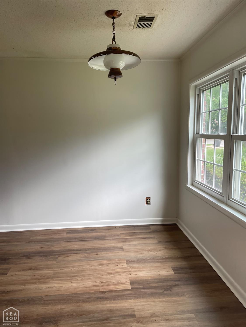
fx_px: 237
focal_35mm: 25
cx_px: 123
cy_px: 164
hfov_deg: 54.9
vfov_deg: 69.4
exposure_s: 1/121
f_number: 1.6
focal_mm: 5.1
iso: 80
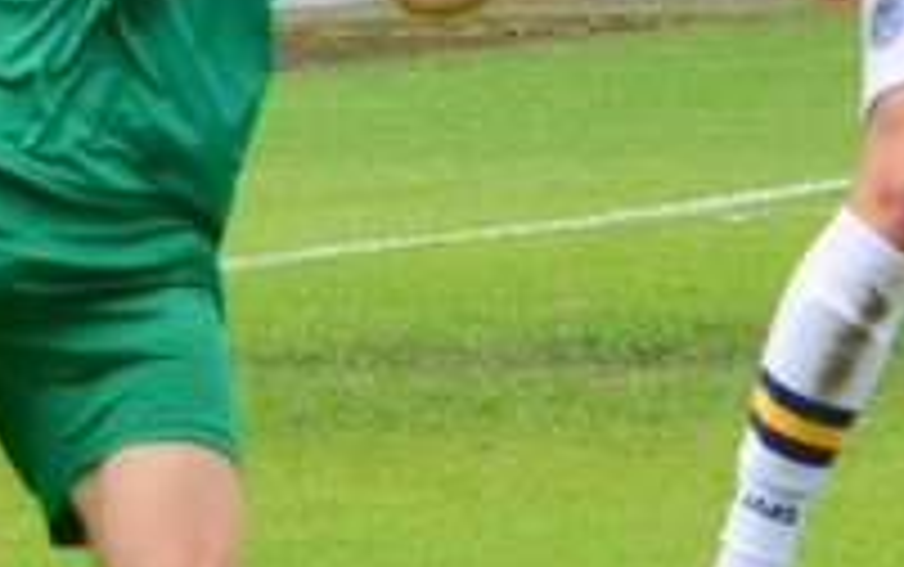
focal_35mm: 684
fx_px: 16866
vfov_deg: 1.9
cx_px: -85
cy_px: -52
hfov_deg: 3.1
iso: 1000
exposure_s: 1/1250
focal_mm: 100
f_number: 9
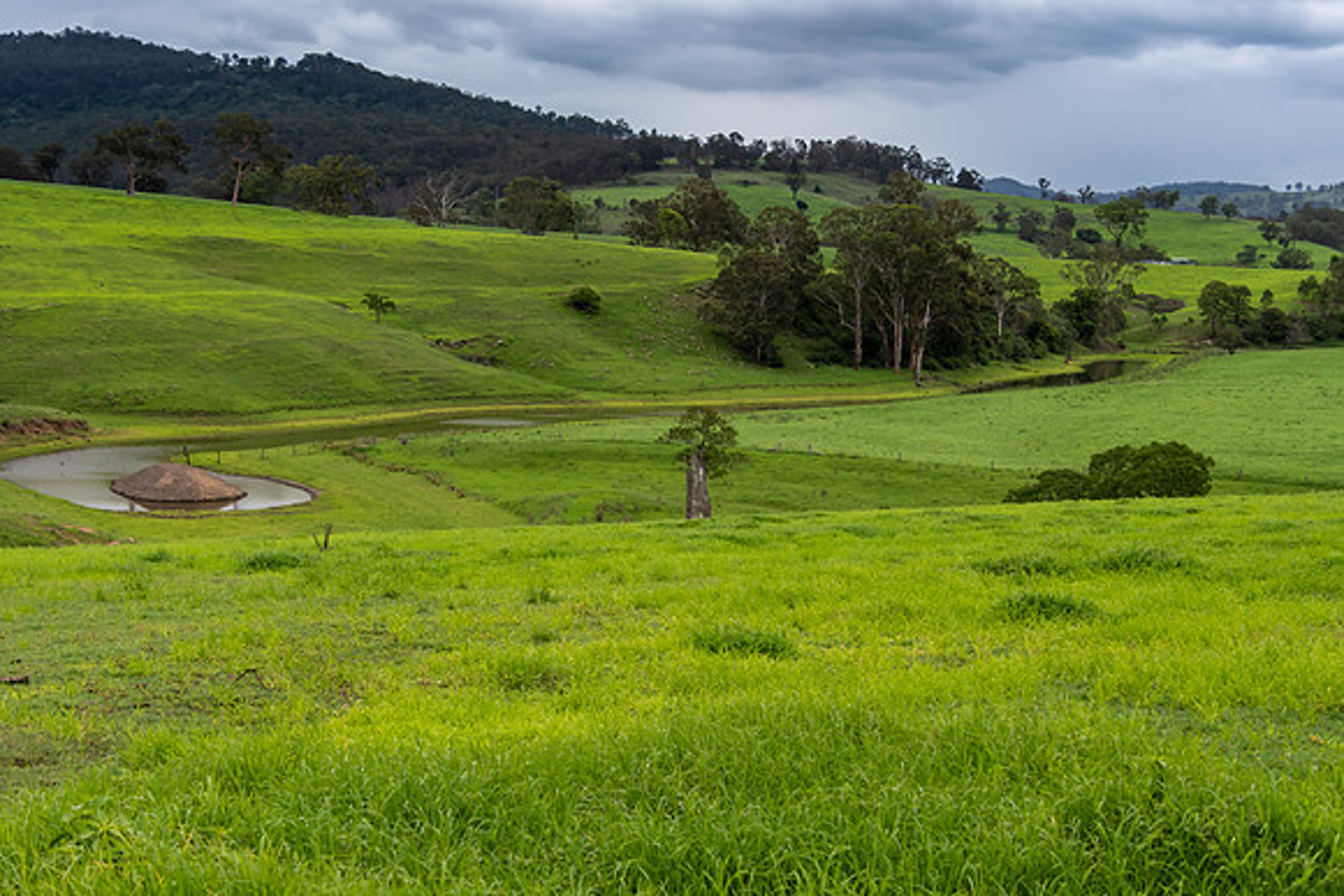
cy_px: 448
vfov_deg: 25.8
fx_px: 1960
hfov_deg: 37.8
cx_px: 672
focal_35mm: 52
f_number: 6.3
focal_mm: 35
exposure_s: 1/1600
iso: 400
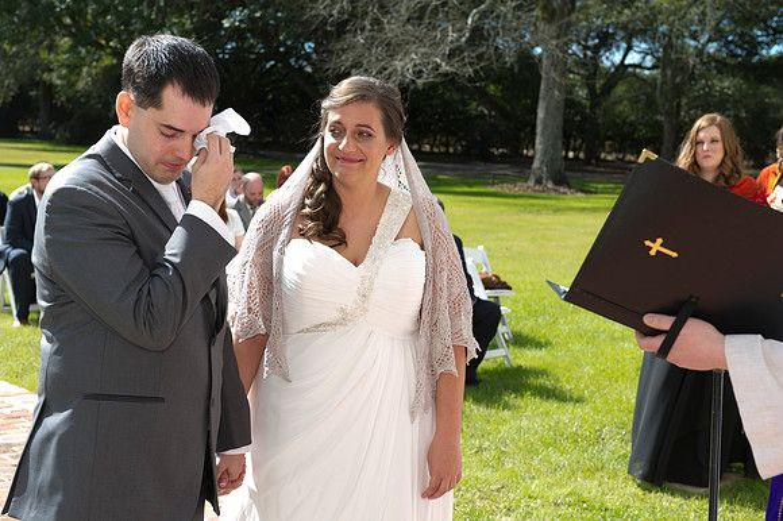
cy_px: 260
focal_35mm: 62
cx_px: 392
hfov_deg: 32.4
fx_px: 1348
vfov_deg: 21.9
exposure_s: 1/125
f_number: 7.1
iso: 100
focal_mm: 62
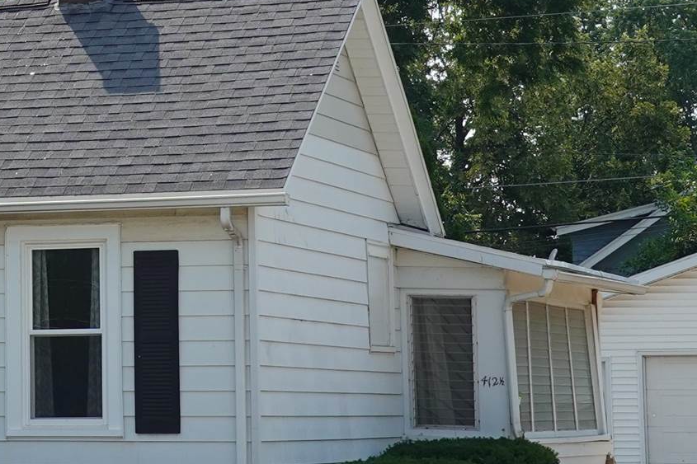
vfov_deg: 8.5
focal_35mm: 160
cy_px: 3
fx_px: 3097
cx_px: -75
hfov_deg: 12.6
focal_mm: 16.21
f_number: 4
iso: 100
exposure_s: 1/800
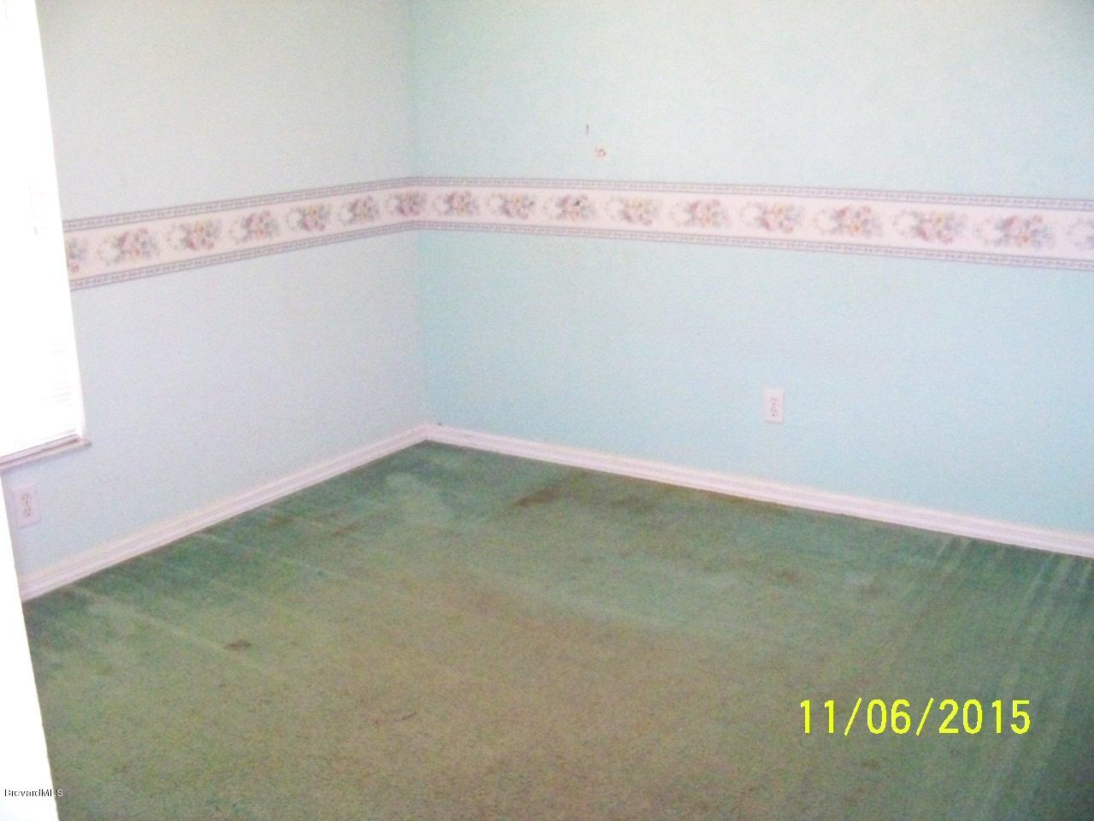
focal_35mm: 36
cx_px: 547
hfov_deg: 51.4
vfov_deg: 39.7
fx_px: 1138
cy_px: 410
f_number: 2.8
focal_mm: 5.85
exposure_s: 1/30
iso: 1498
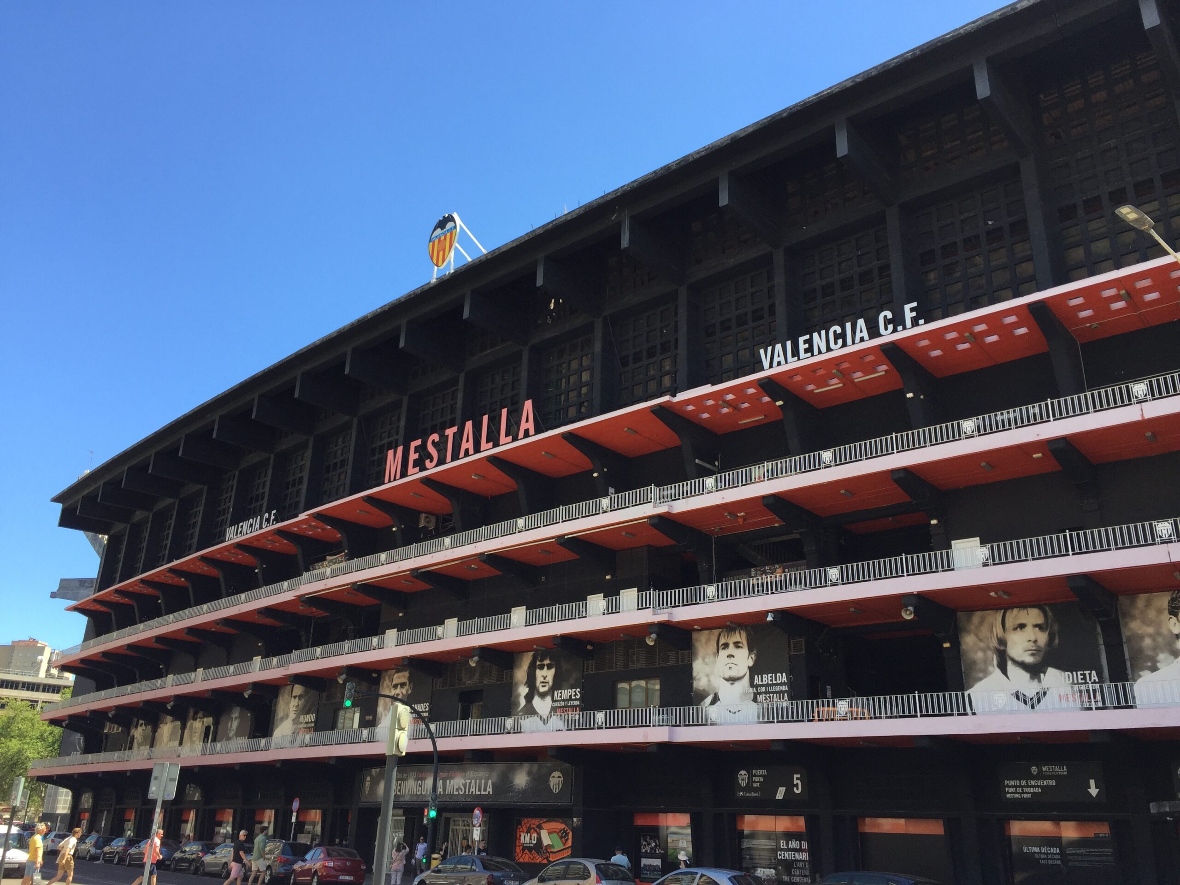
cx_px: 590
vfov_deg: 48.2
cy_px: 442
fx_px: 989
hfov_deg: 61.7
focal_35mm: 29
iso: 32
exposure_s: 1/648
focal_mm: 4.15
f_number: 2.2
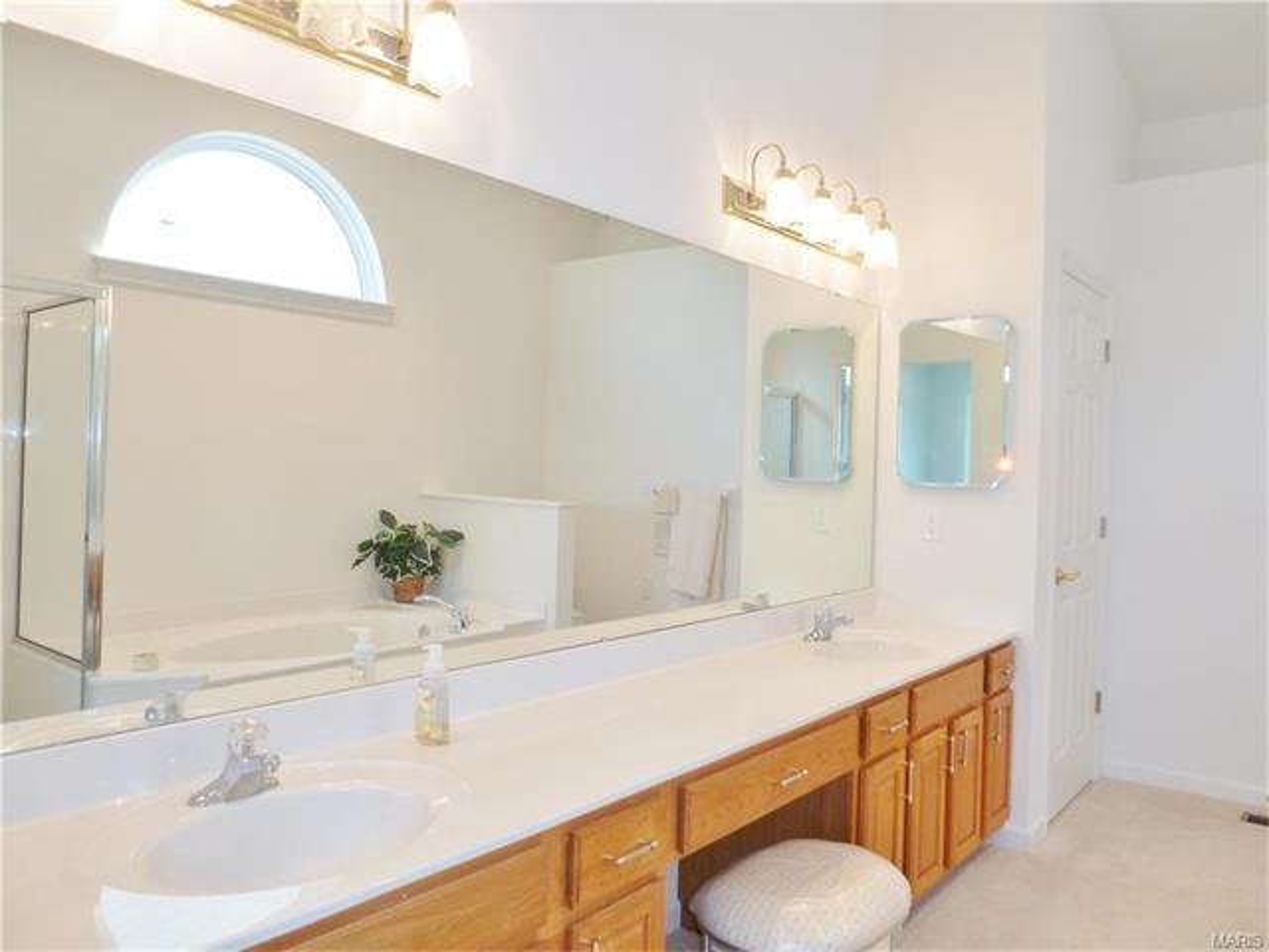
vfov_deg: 54.9
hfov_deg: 69.4
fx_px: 916
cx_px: 634
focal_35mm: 25
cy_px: 476
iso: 100
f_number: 3.3
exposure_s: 1/30
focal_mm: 4.1
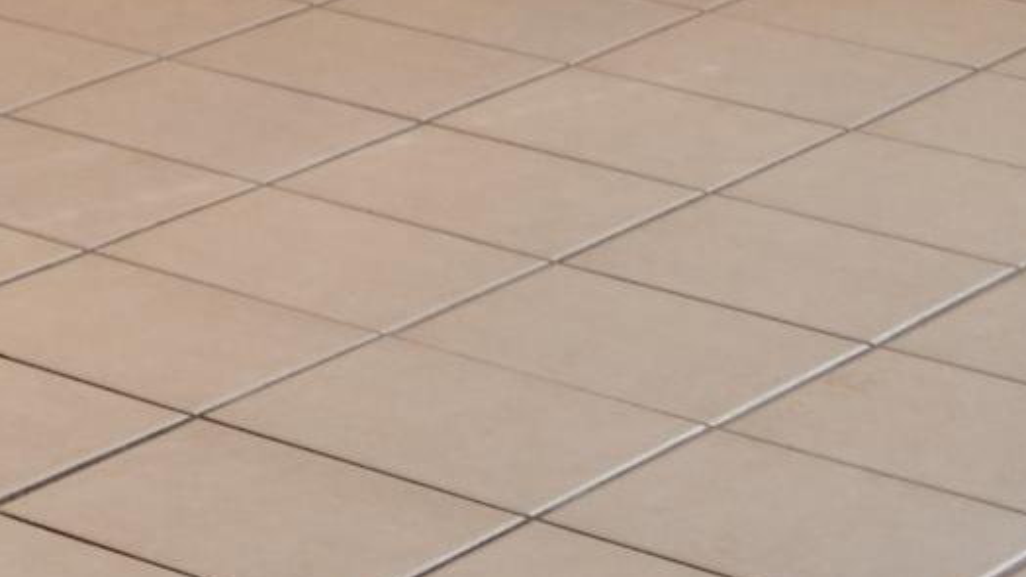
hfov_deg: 10.9
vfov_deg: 6.9
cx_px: -1559
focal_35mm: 162
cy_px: -1039
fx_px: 4408
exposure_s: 1/50
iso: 100
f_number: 3.5
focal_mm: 18
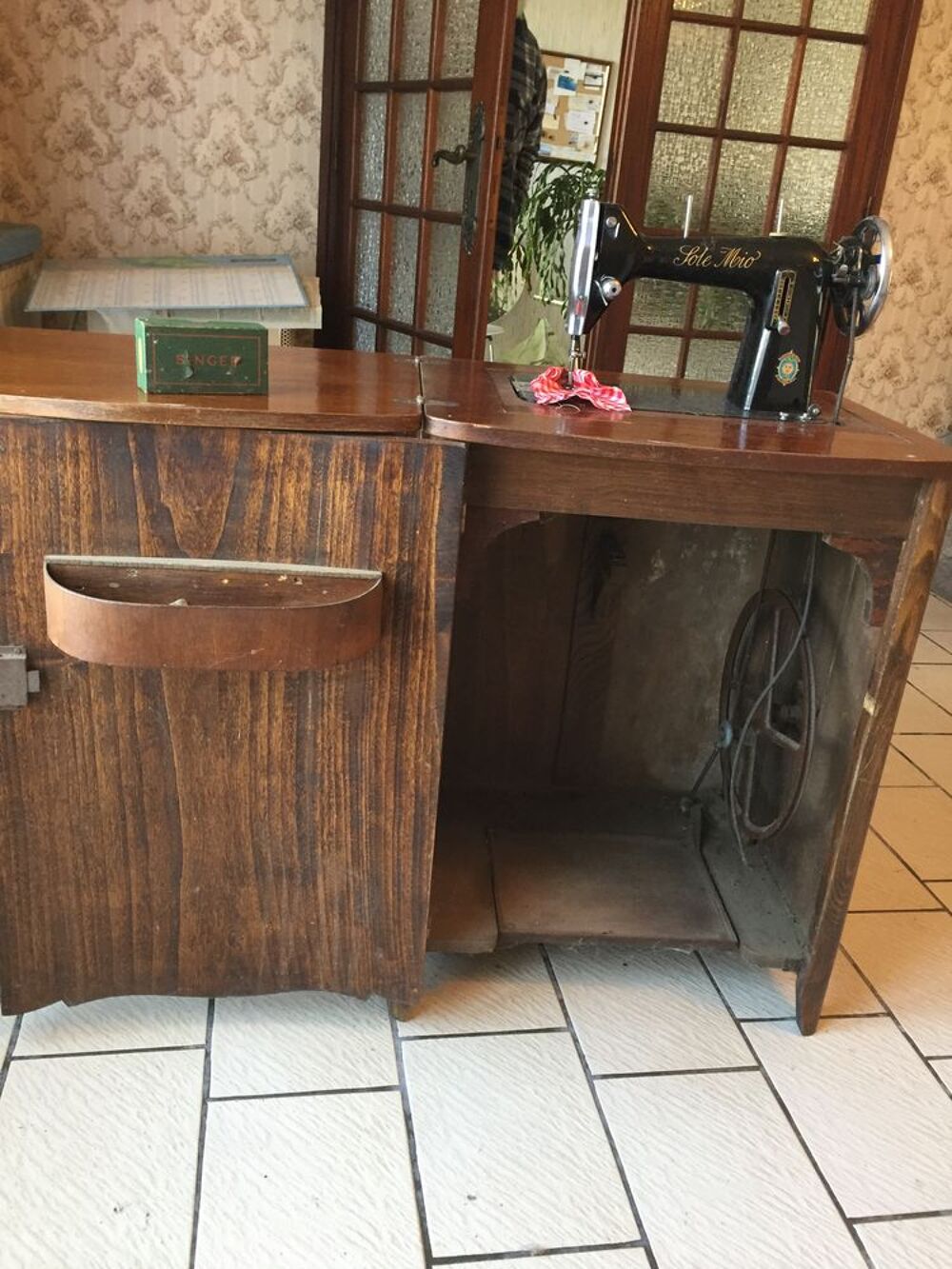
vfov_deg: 61.7
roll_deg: -4.7
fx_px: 1063
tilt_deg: -21.4
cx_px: 476
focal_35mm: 29
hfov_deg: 48.2
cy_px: 634
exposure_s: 1/33
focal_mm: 4.15
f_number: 2.2
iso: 160
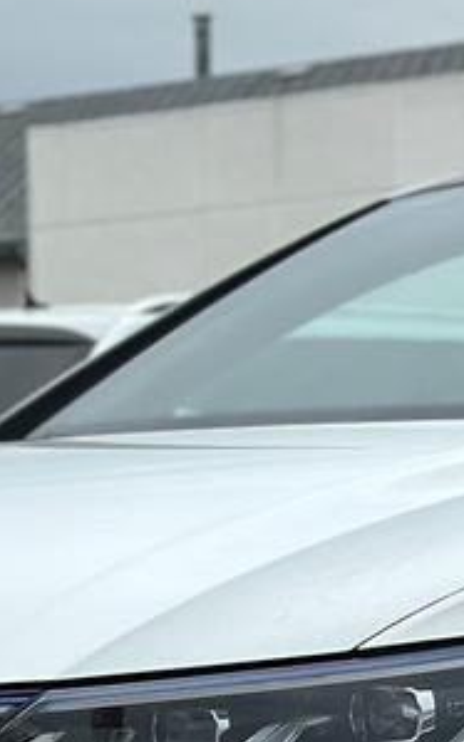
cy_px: 754
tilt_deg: -1.5
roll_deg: +0.3
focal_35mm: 218
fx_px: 4409
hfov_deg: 6.0
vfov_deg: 9.5
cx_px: 551
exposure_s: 1/7092
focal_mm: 6.86
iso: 100
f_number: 1.78
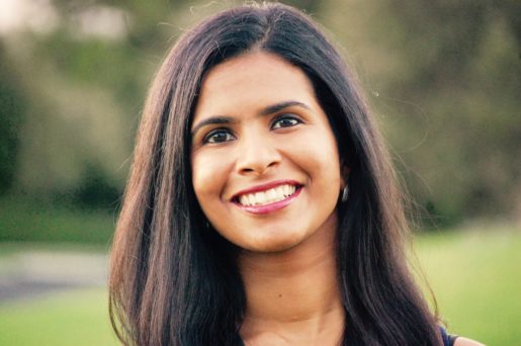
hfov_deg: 8.6
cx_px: 260
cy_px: 173
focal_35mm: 240
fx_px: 3469
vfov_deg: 5.7
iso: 1600
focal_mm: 160
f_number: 5.3
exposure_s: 1/50
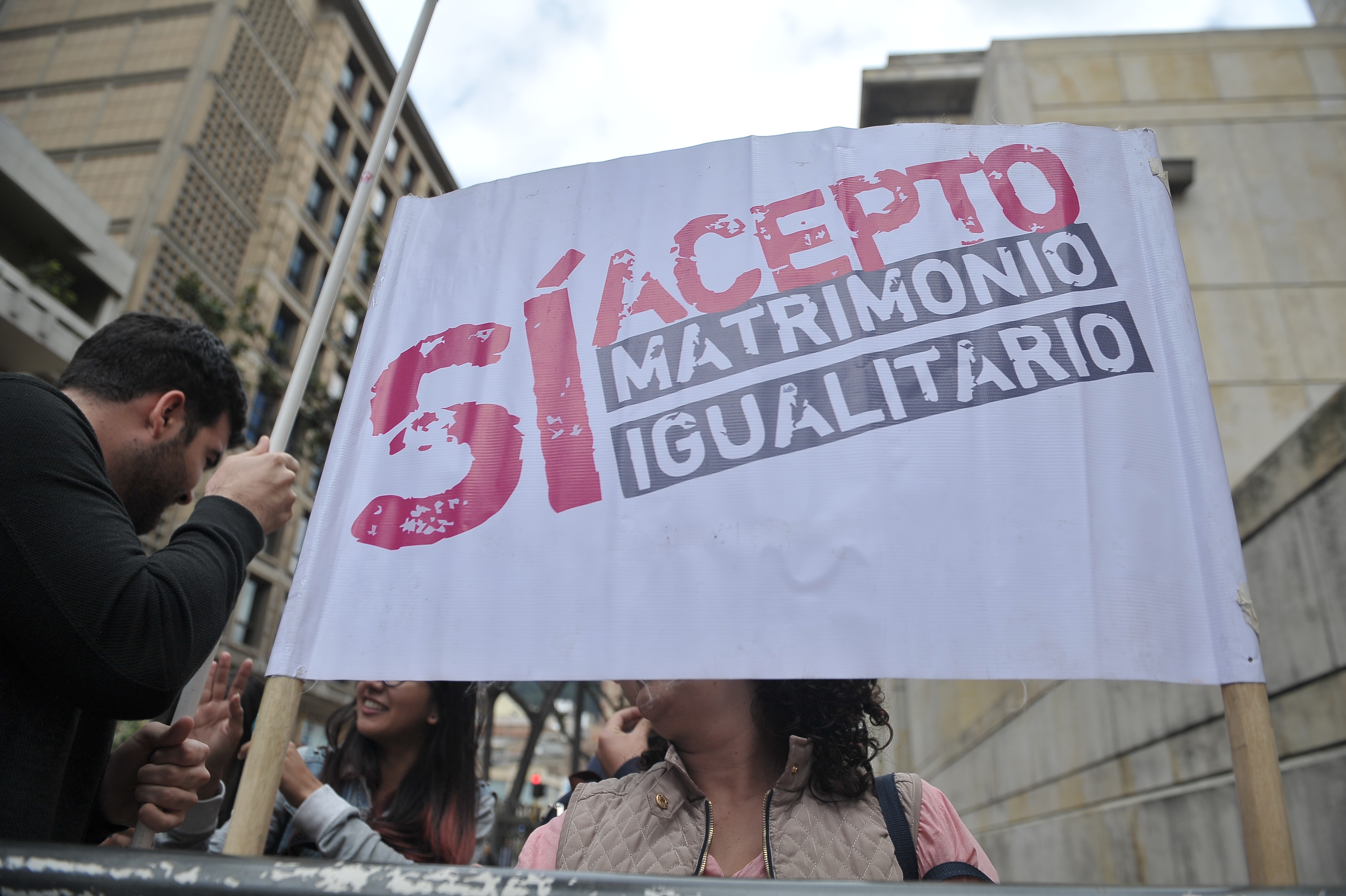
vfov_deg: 53.1
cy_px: 448
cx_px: 673
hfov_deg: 73.8
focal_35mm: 24
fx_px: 897
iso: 320
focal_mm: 24
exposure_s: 1/2000
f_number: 3.2
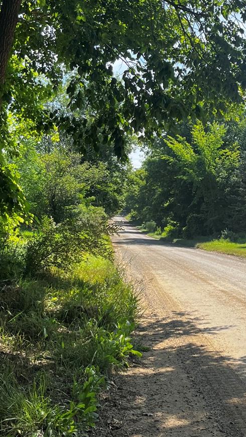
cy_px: 196
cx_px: 144
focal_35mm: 50
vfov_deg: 41.3
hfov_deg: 23.9
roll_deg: +1.5
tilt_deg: +5.1
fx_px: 580
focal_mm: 5.1
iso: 50
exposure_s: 1/1186
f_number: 1.6
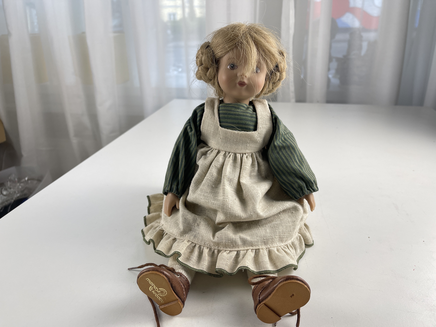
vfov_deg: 54.9
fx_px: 315
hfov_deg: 69.4
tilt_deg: -24.0
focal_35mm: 25
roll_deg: +0.5
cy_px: 164
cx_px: 218
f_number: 1.6
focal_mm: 5.1
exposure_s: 1/128
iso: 32
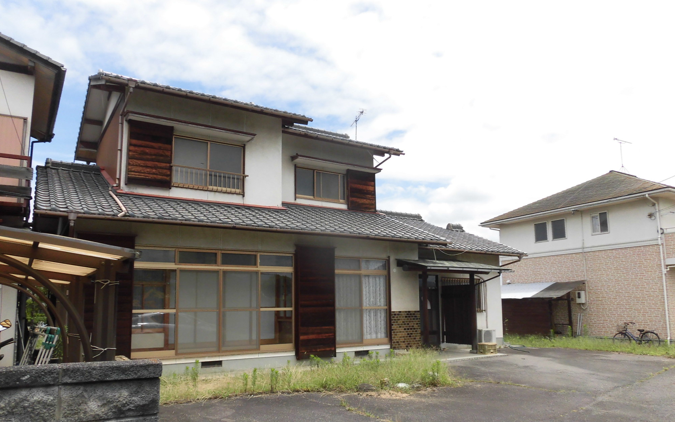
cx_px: 332
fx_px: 478
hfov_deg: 70.4
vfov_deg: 47.4
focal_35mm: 26
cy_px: 243
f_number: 7.8
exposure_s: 1/200
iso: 100
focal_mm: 4.3
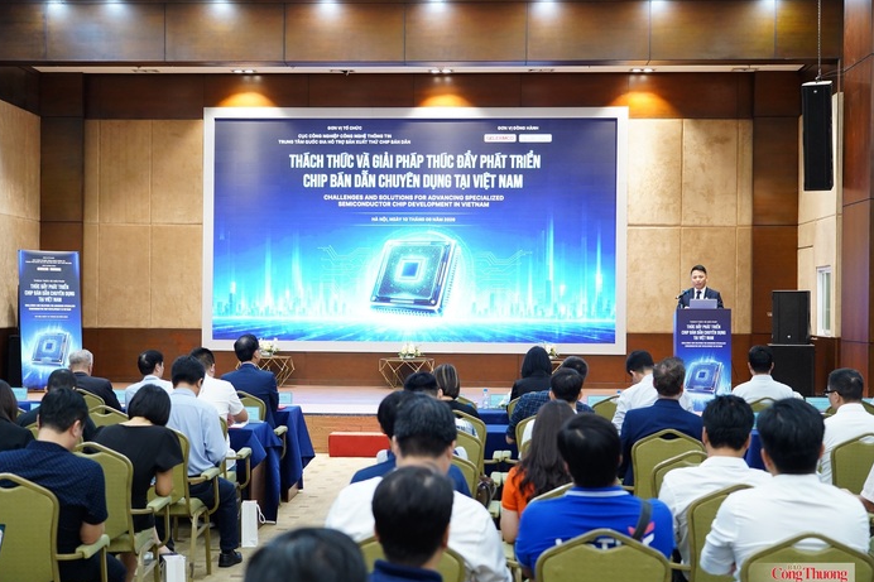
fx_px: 1238
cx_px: 421
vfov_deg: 26.5
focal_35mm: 51
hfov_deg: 38.9
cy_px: 295
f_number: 4
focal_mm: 49
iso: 2000
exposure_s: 1/100
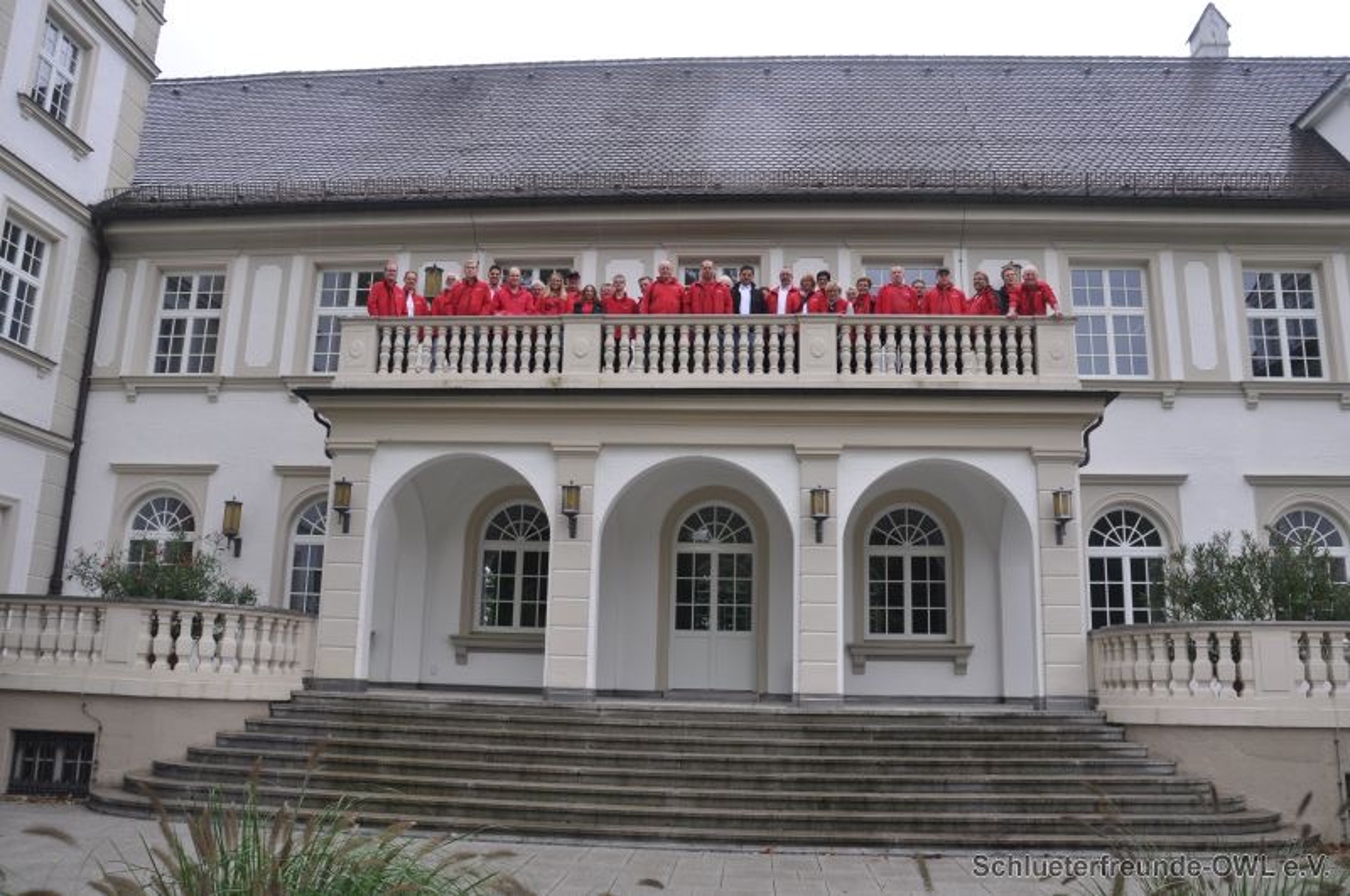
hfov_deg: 67.5
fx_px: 1011
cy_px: 448
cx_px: 675
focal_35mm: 27
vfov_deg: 47.8
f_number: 10
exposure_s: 1/100
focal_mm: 18
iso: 200
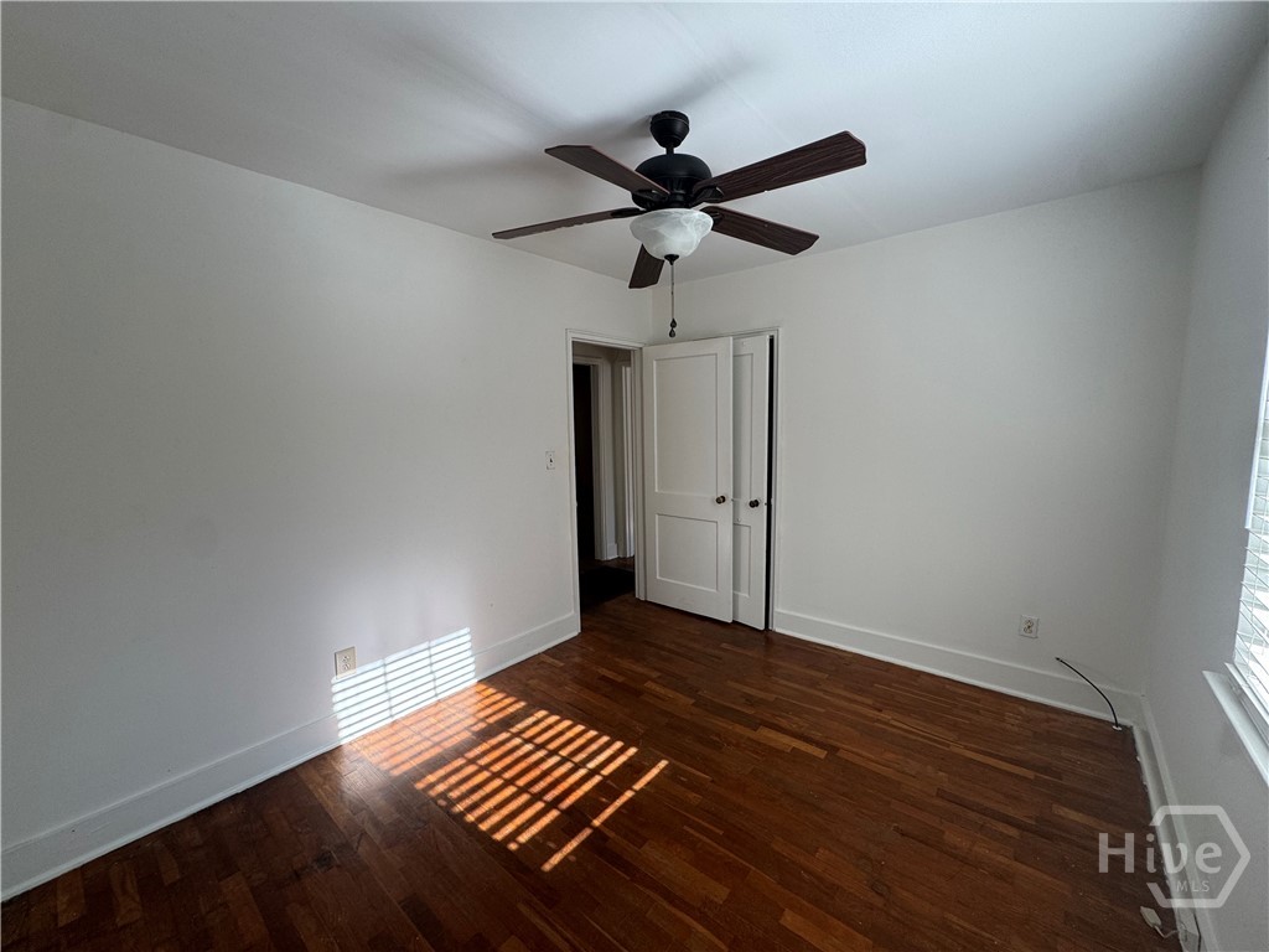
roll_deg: +0.7
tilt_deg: -7.6
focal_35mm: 14
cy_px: 476
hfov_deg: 102.1
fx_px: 513
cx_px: 634
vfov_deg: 85.7
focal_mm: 2.22
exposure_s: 1/99
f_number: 2.2
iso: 80
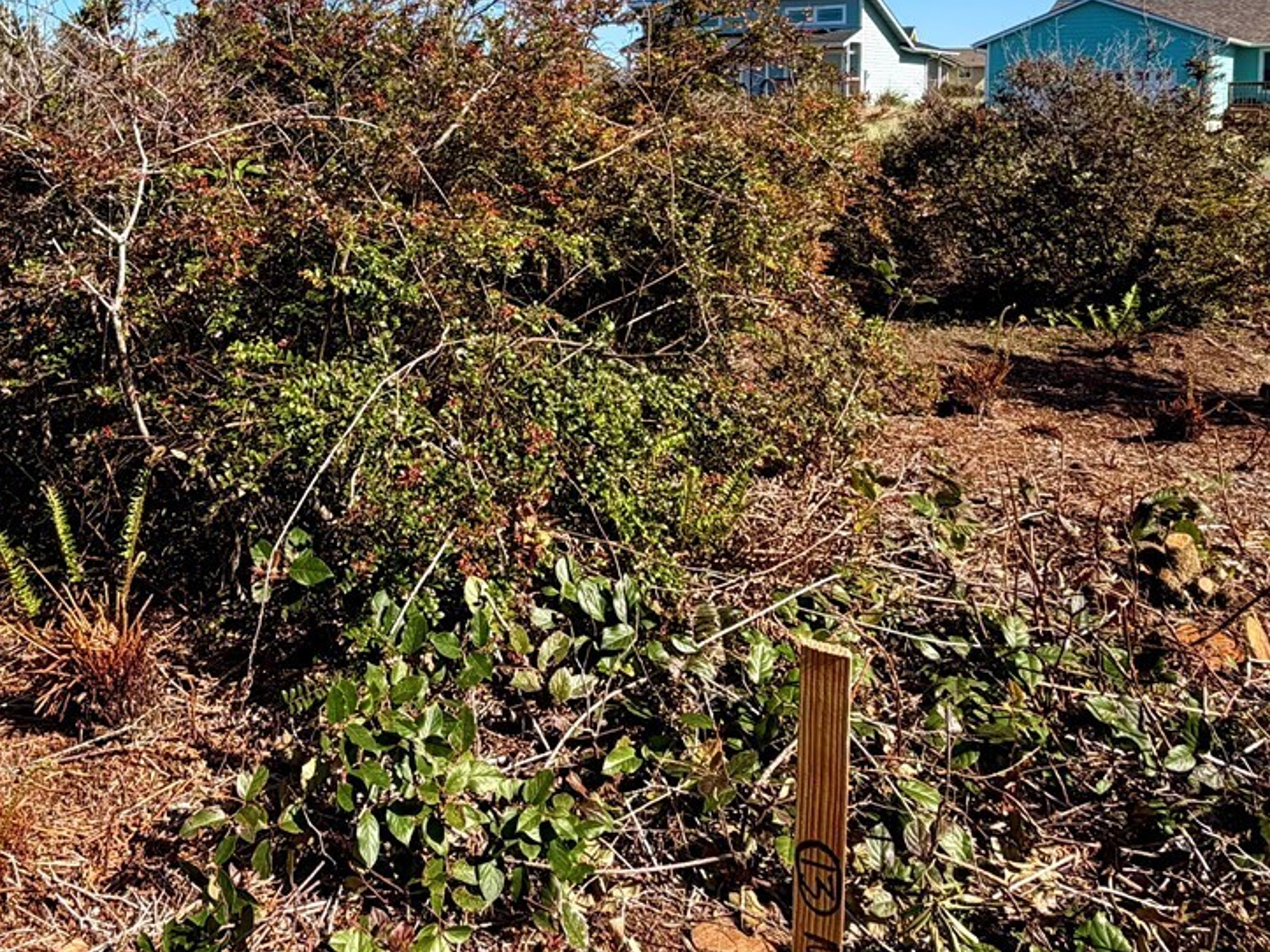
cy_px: 156
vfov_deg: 42.8
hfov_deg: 56.8
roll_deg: +0.5
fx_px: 1137
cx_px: 397
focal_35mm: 31
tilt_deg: -3.2
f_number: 2.2
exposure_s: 1/770
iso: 25
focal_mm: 2.22
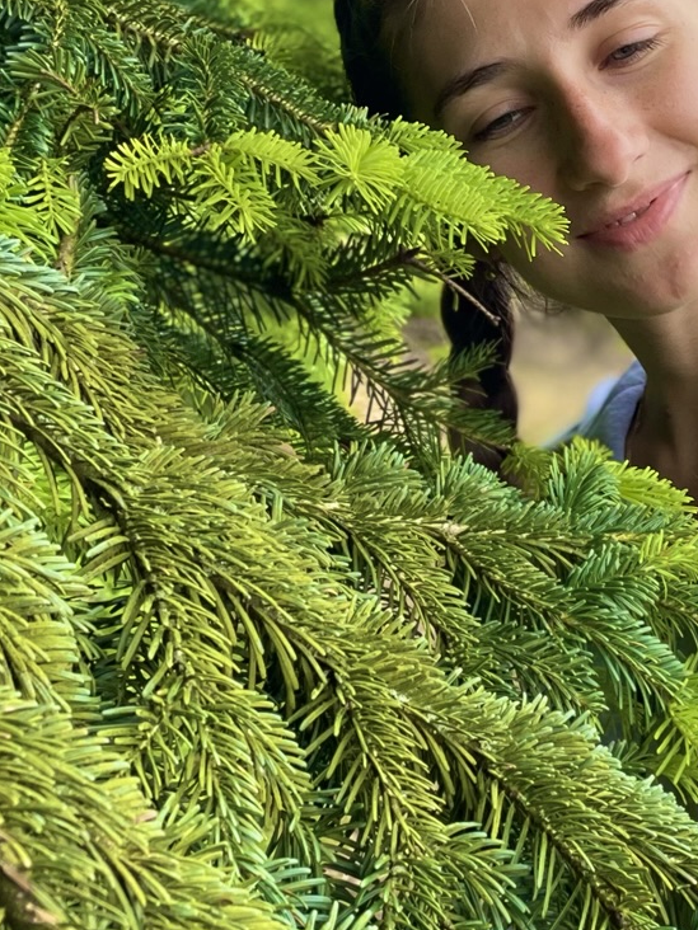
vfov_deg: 27.3
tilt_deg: -4.0
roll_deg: -2.1
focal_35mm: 71
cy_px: 343
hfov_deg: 20.5
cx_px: 544
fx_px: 1909
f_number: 1.6
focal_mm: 4.2
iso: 32
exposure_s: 1/682
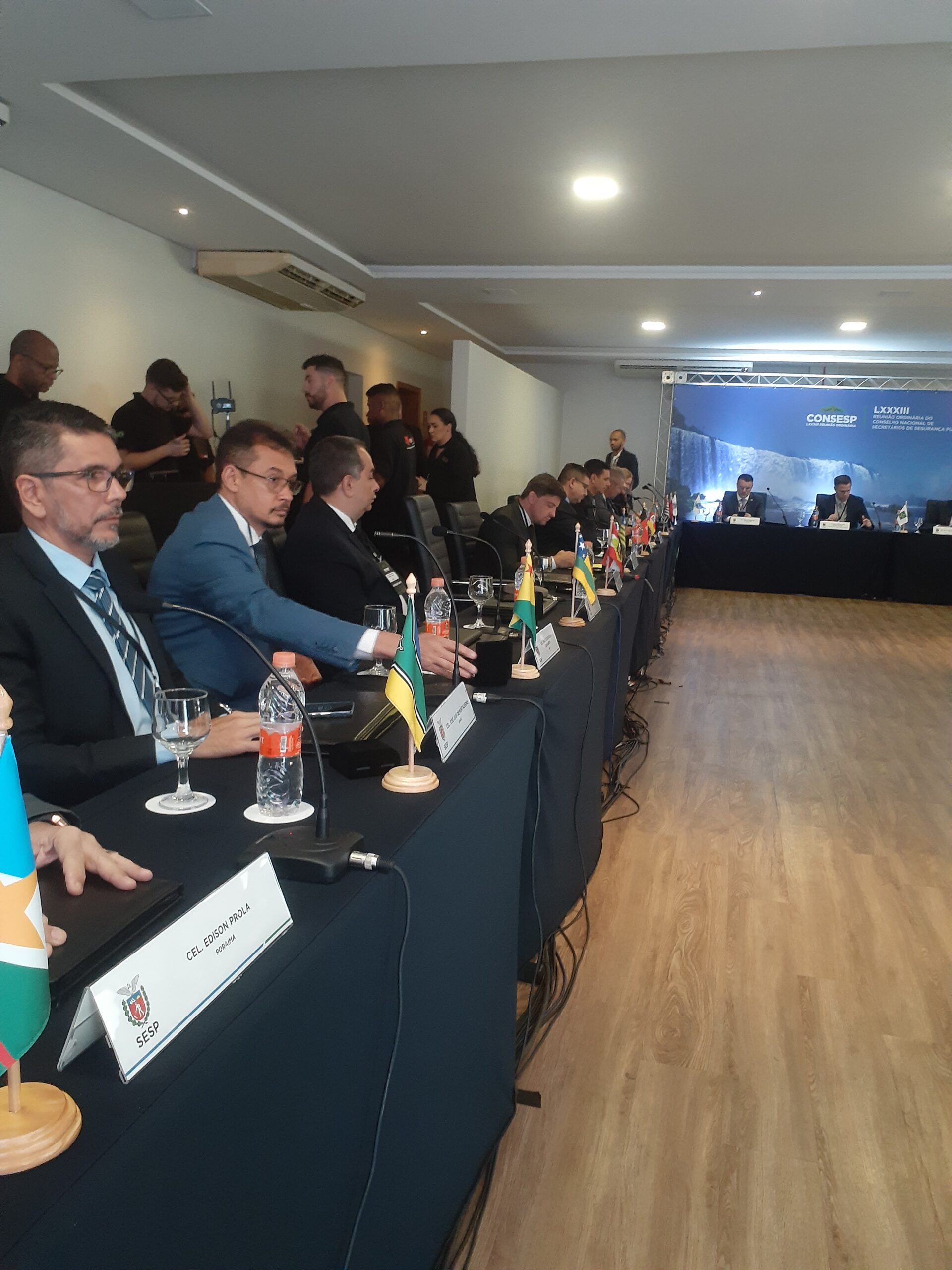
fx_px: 990
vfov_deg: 65.3
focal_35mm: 27
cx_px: 476
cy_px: 635
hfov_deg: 51.4
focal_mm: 3.6
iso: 400
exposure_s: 1/60
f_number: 1.9
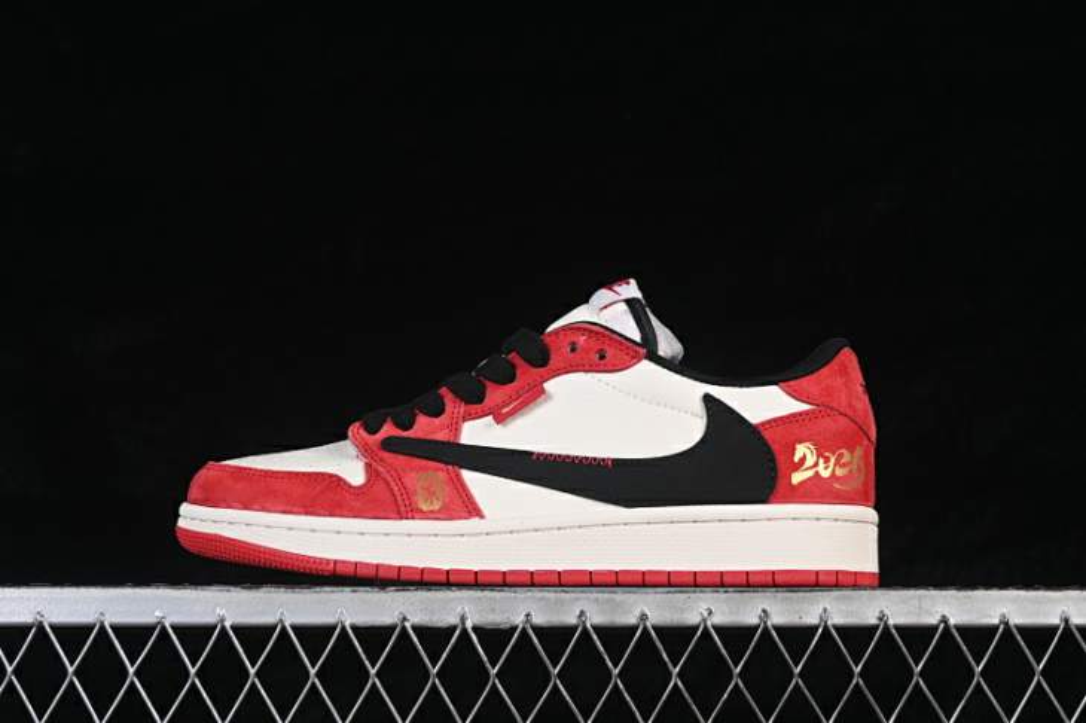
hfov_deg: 27.0
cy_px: 362
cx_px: 543
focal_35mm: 75
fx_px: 2261
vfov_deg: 18.2
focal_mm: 50
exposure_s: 1/80
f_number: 8
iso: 160
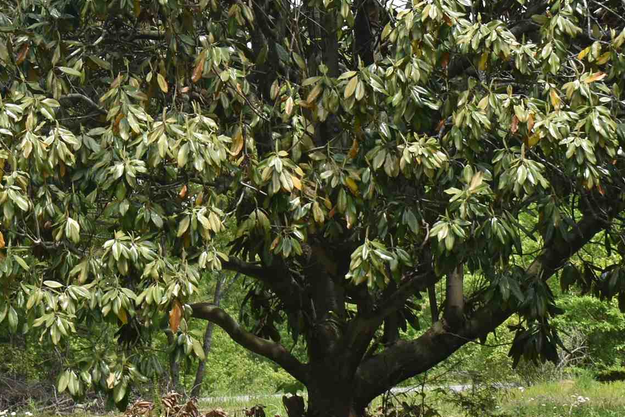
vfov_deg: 11.2
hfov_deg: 16.7
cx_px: 140
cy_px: 52
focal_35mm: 122
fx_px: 2118
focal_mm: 30
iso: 100
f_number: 7.1
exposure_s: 1/200
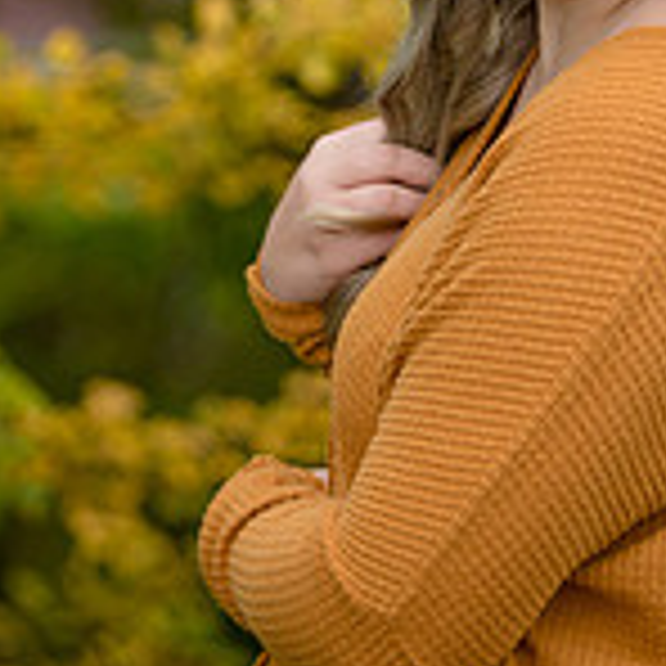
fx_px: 9077
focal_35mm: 417
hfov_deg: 4.2
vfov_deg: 4.2
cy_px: -25
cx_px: 108
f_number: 3.2
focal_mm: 125
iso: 160
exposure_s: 1/320
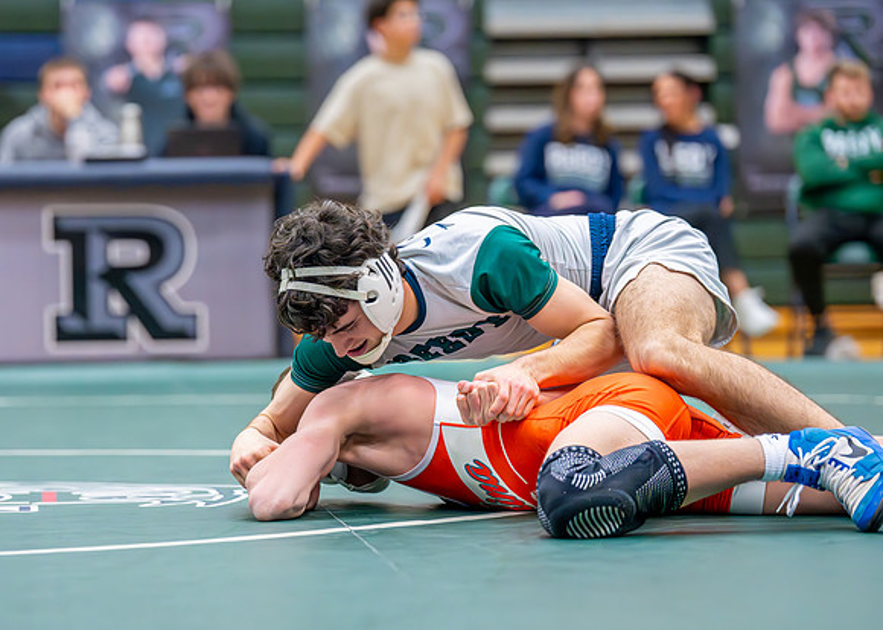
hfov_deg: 13.6
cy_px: 325
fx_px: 3704
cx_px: 344
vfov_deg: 9.7
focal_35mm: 148
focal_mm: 122
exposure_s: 1/1000
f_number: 2.8
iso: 6400
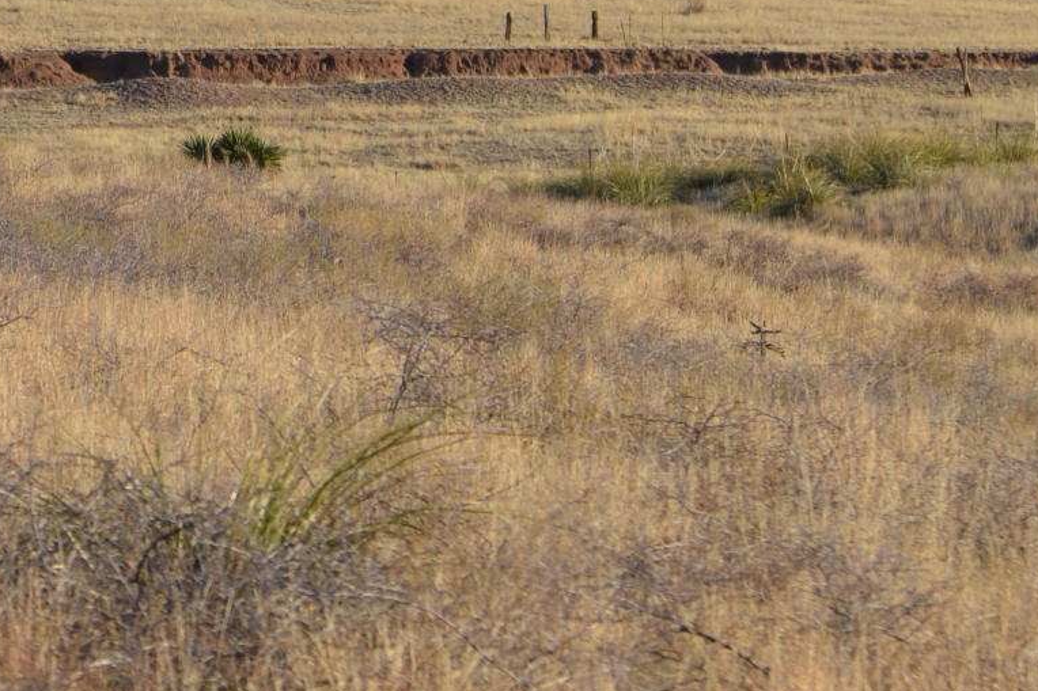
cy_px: -398
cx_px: -279
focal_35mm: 334
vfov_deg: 4.1
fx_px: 9628
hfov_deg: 6.1
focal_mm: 85
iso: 200
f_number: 7.1
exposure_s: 1/800
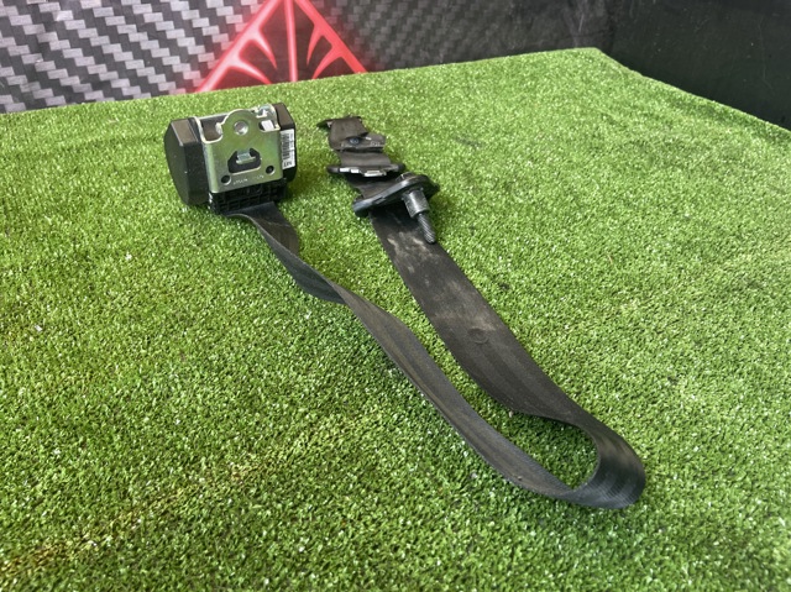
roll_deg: -1.0
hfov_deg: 69.4
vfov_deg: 54.8
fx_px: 571
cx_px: 396
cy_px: 296
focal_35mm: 25
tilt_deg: -34.7
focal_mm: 5.1
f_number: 1.6
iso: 100
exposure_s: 1/121
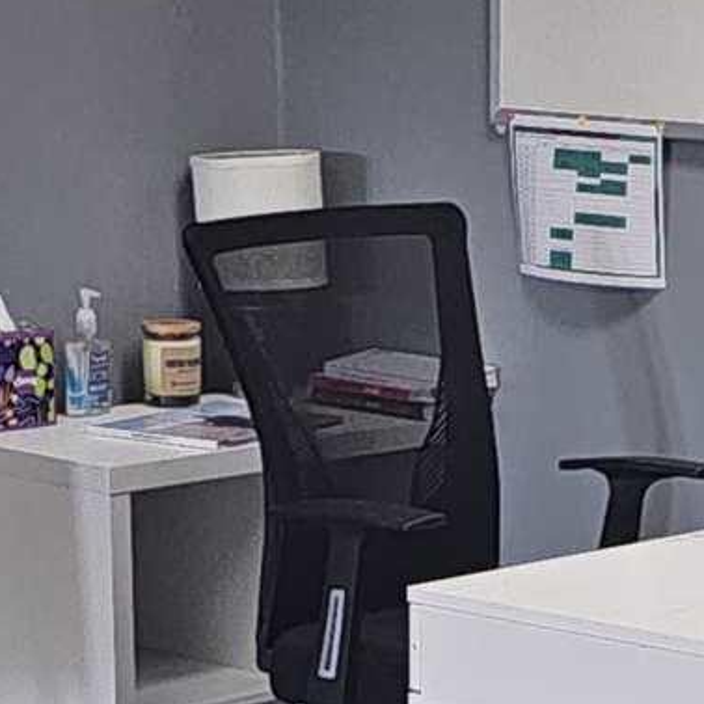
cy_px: 933
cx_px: 650
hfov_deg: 10.5
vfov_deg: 10.4
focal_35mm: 165
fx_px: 3797
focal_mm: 6.3
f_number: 1.7
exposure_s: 1/40
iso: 100
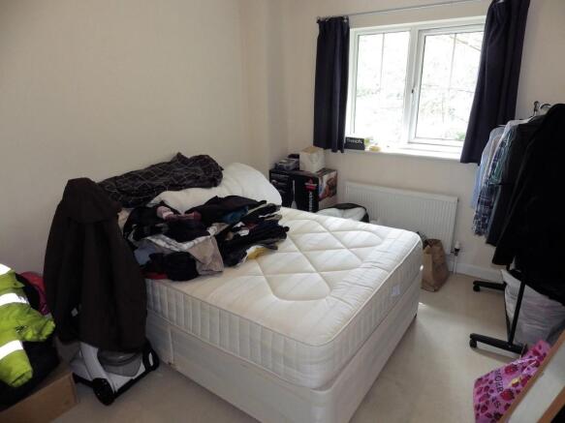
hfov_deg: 76.4
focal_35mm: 22
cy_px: 212
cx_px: 282
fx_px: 359
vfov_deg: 61.1
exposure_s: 1/45
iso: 250
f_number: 3.1
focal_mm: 4
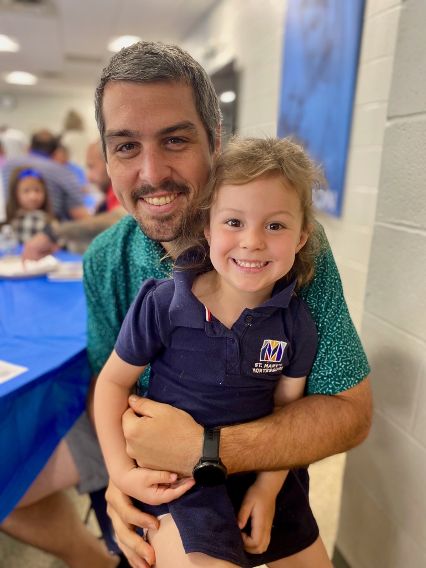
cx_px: 213
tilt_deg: -14.6
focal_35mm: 26
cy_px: 284
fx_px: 427
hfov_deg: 53.1
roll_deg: -1.5
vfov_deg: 67.3
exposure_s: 1/60
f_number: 1.8
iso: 160
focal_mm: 4.25
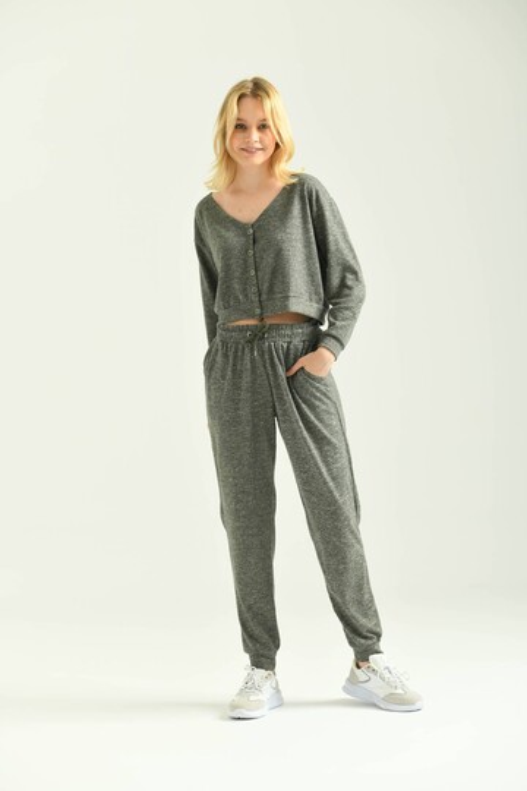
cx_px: 264
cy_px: 396
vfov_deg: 26.0
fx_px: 1713
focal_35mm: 78
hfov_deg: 17.5
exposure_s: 1/160
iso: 125
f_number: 5.6
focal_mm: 78
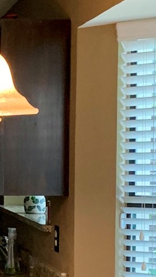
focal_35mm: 120
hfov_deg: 9.7
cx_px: -110
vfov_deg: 17.8
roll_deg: +0.1
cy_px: 196
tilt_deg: -2.6
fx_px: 882
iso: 400
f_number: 1.8
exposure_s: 1/60
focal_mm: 4.25
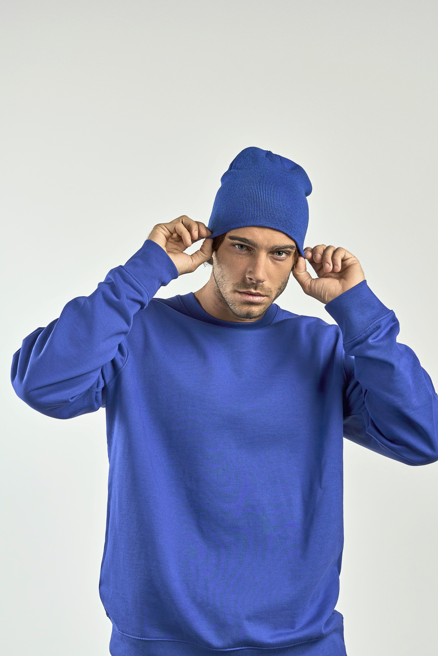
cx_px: 219
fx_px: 1369
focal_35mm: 75
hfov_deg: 18.2
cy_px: 328
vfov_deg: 27.0
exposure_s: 1/160
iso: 320
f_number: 9
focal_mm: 50
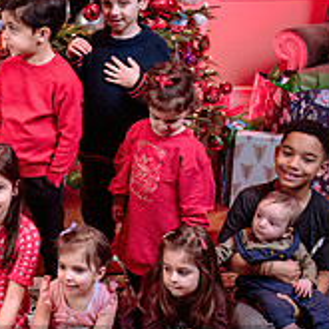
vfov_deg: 21.7
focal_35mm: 80
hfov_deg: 20.8
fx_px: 860
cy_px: 163
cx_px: -15
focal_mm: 24
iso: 200
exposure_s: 1/60
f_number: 4.5
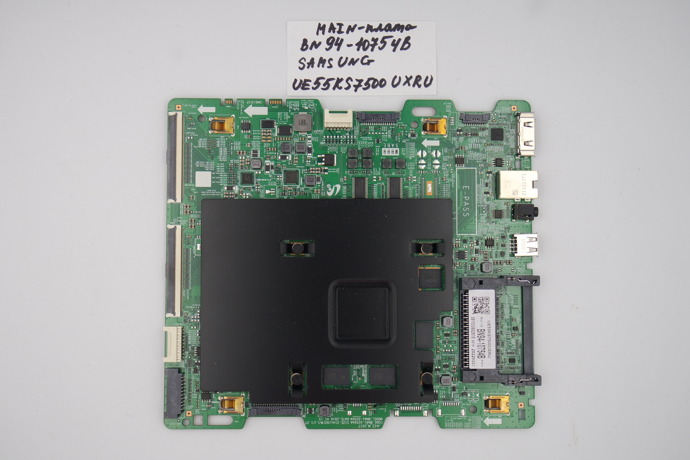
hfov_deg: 43.6
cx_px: 345
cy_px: 230
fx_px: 862
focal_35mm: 45
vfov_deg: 29.9
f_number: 4.5
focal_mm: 17
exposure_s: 1/125
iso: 160
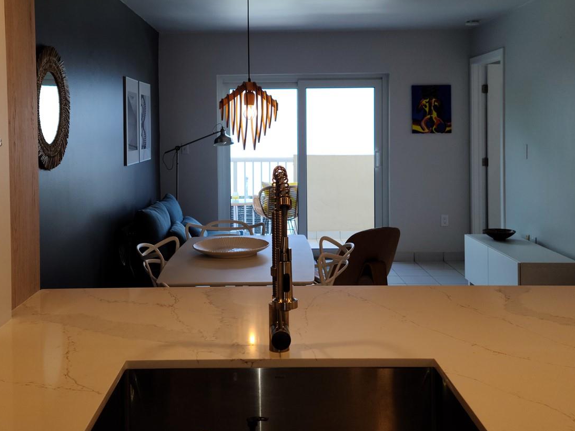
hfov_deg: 45.7
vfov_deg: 34.8
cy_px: 143
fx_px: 681
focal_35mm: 41
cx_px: 254
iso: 32
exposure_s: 1/60
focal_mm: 5.9
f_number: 2
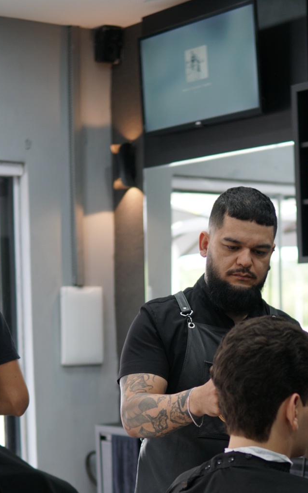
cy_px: 353
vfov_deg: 27.9
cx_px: 234
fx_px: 980
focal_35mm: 73
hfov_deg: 17.7
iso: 160
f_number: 1.4
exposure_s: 1/250
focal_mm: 30
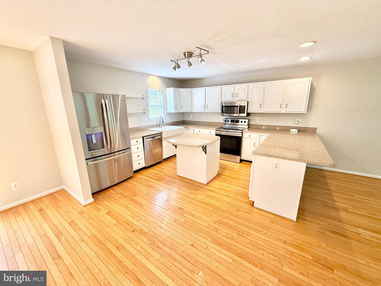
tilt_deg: -13.9
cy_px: 143
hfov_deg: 102.1
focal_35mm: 14
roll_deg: +0.3
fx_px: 154
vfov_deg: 85.7
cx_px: 190
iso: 160
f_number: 2.2
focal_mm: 2.22
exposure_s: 1/120
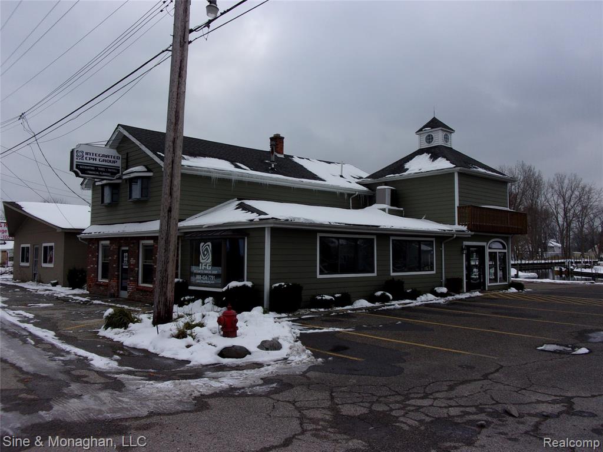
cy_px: 226
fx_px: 488
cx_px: 302
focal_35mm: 28
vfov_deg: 49.7
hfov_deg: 63.4
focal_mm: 5.1
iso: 80
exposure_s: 1/70
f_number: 10.8
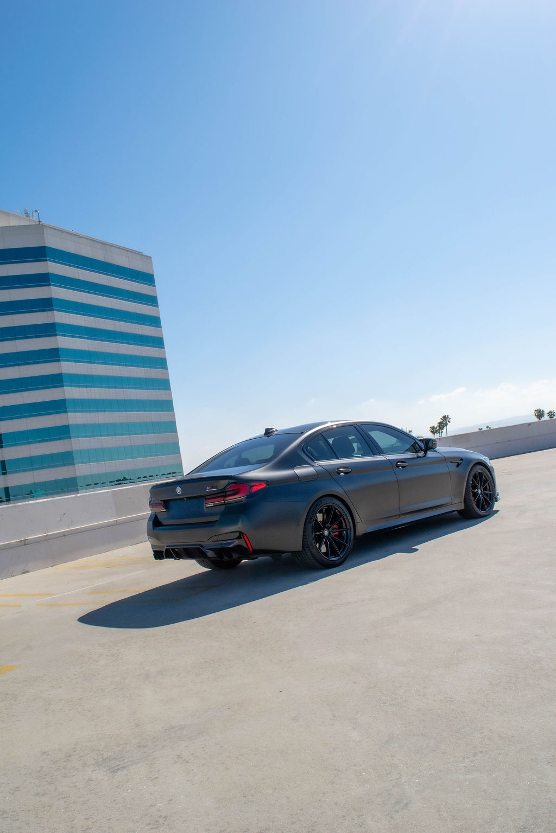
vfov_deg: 61.9
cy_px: 416
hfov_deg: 43.6
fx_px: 695
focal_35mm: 30
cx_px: 278
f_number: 13
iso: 200
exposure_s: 1/640
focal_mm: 20
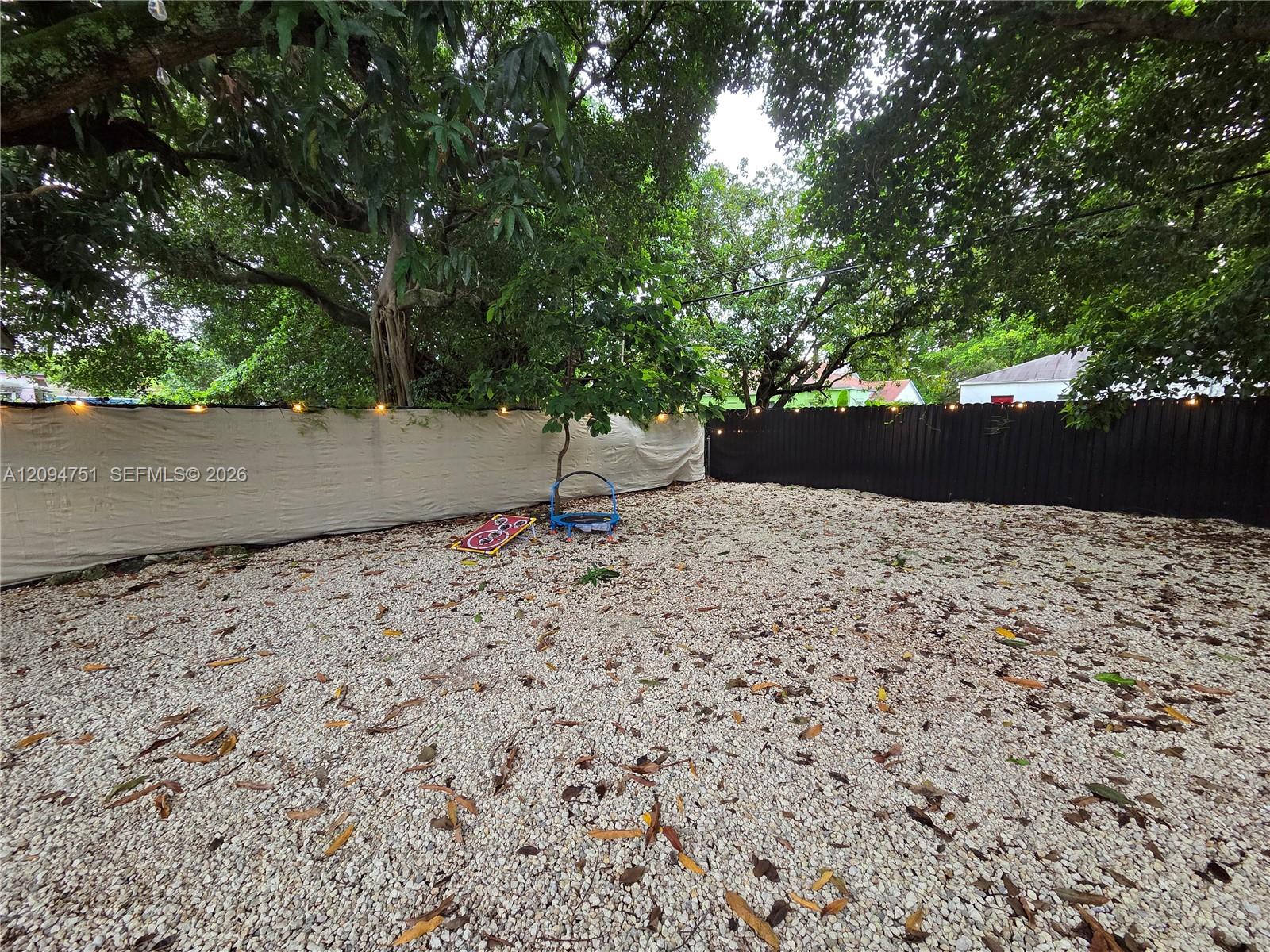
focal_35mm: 13
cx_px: 635
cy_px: 476
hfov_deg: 106.2
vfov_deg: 89.9
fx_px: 477
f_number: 2.2
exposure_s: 1/60
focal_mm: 2.2
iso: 250
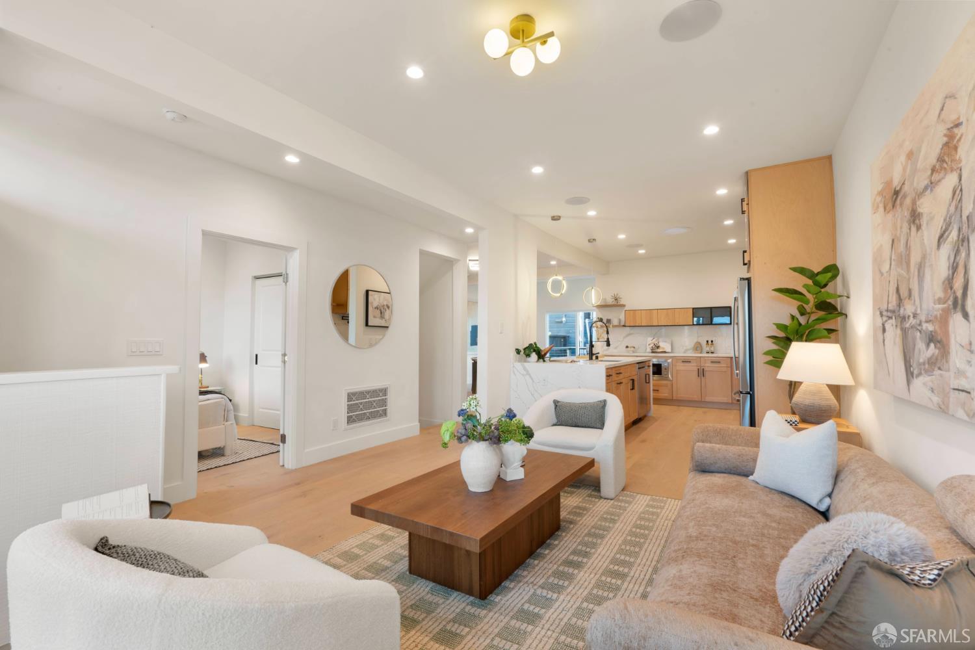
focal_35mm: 16
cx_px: 488
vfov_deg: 73.7
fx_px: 433
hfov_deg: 96.7
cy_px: 325
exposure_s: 1.3
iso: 200
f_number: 16
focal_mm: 16
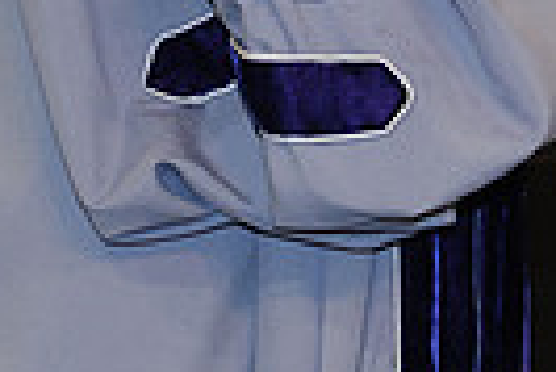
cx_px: 863
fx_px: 3649
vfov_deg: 5.7
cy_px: -378
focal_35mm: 236
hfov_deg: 8.5
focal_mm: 24.9
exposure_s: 1/125
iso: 1250
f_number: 4
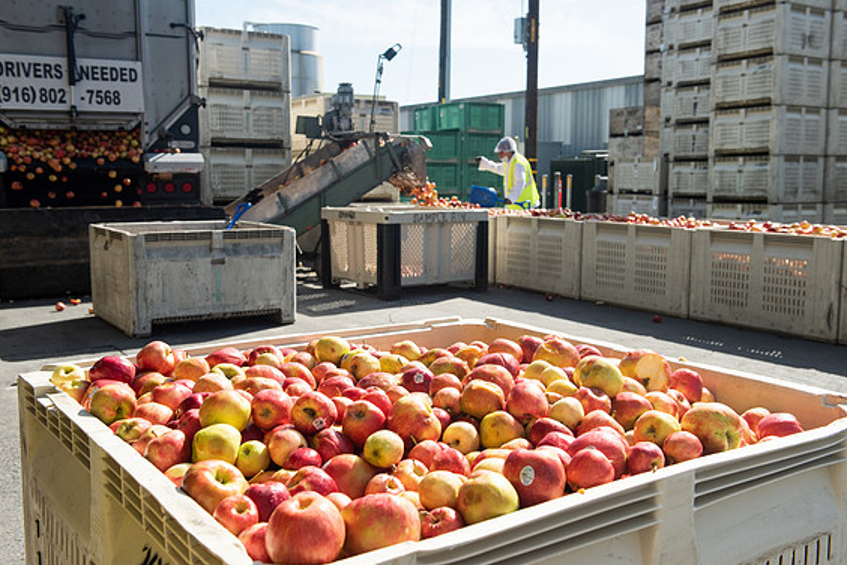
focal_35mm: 37
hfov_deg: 51.9
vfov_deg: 35.9
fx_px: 870
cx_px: 434
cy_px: 276
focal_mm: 36
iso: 400
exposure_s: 1/1250
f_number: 5.6
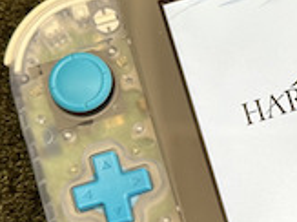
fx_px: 1295
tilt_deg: -69.3
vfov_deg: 9.8
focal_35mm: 151
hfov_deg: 12.6
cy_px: 71
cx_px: 419
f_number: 1.78
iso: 50
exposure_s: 1/50
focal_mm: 6.86
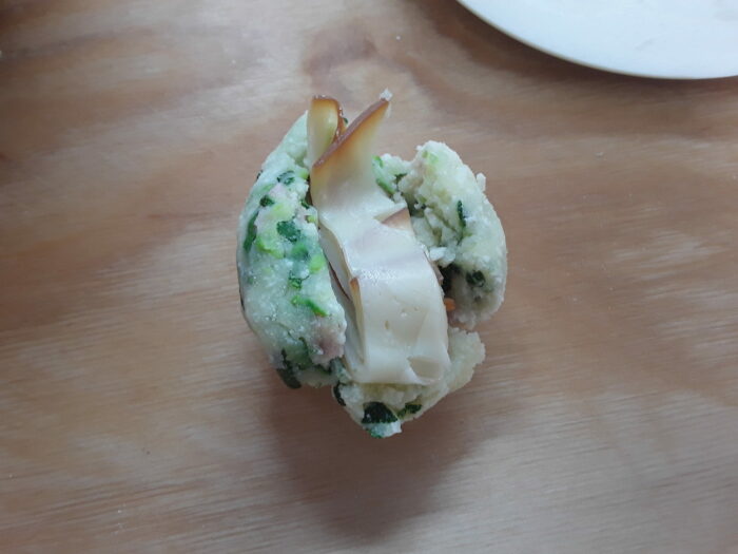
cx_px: 369
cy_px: 277
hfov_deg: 65.3
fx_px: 576
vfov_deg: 51.4
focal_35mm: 27
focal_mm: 2.91
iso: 40
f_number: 1.9
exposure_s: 1/33
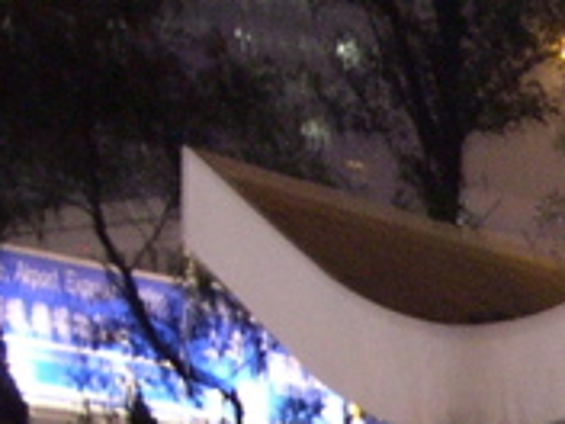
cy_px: 541
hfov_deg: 8.3
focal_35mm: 228
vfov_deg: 6.5
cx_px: 1067
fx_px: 3721
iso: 309
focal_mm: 10.1
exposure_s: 1/2.7
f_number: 3.1
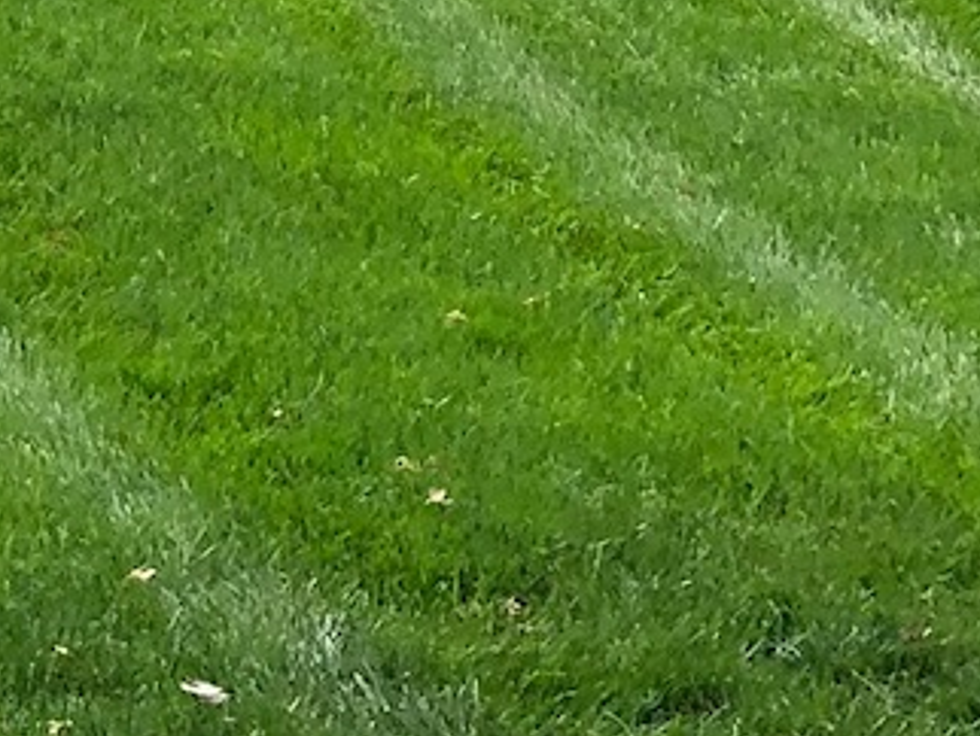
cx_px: -709
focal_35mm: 178
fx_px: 5043
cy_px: -550
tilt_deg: +0.0
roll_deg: +1.2
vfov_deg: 8.1
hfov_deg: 10.5
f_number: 1.8
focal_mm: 4
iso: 20
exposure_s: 1/267
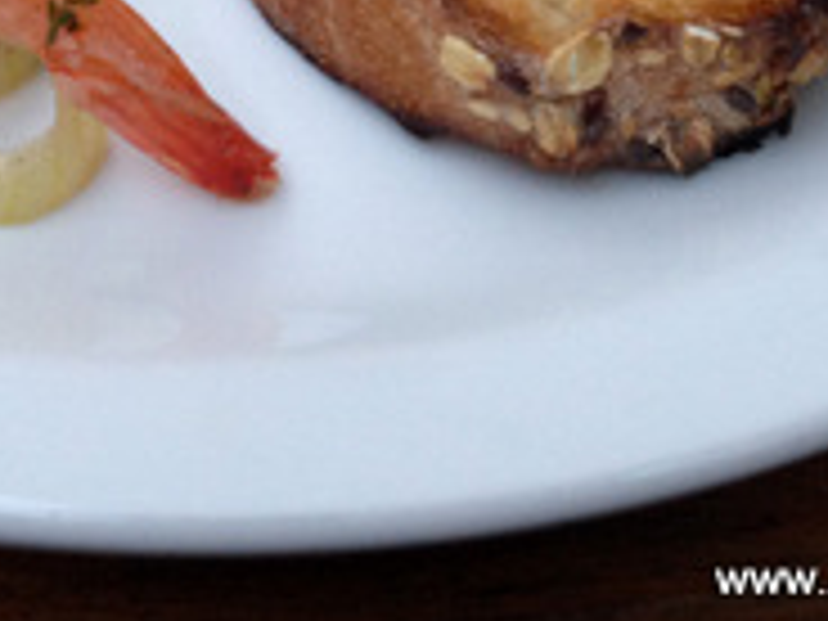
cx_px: 108
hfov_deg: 22.3
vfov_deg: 16.4
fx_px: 2057
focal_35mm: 86
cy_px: -144
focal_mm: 4.12
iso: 125
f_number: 2.4
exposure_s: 1/20
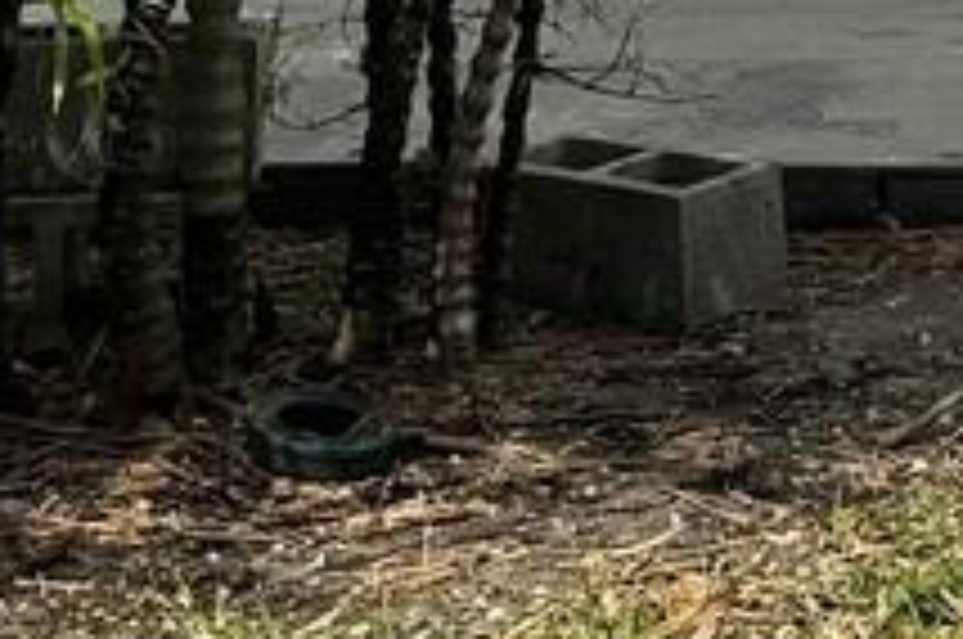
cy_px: -842
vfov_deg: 6.9
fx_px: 4995
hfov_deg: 10.8
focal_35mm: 187
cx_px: 1112
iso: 80
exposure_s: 1/7092
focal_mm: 6.86
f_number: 1.78
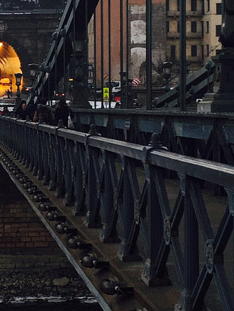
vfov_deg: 18.9
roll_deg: +1.2
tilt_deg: -1.6
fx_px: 936
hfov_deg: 14.1
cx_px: 22
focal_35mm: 104
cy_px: 123
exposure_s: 1/50
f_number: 2.2
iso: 40
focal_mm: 4.15
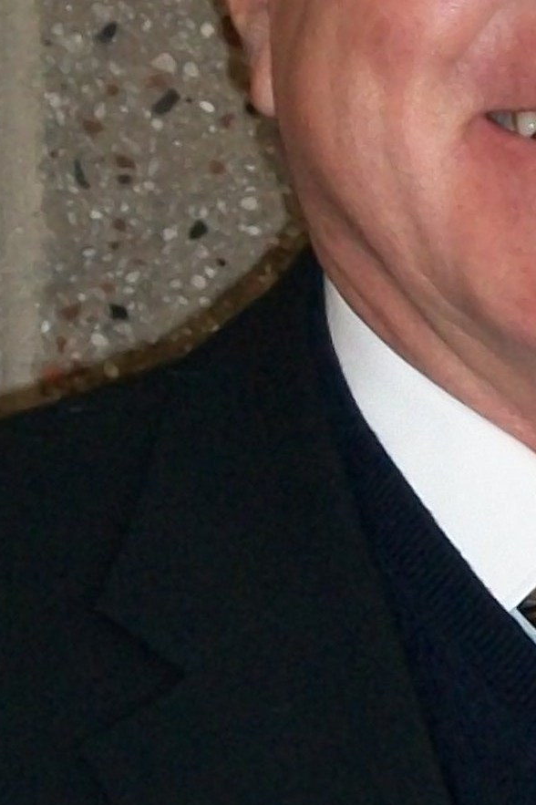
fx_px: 2995
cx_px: 624
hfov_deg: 10.1
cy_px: -25
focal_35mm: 134
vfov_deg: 15.0
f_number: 4.1
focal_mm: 11
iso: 160
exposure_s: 1/80
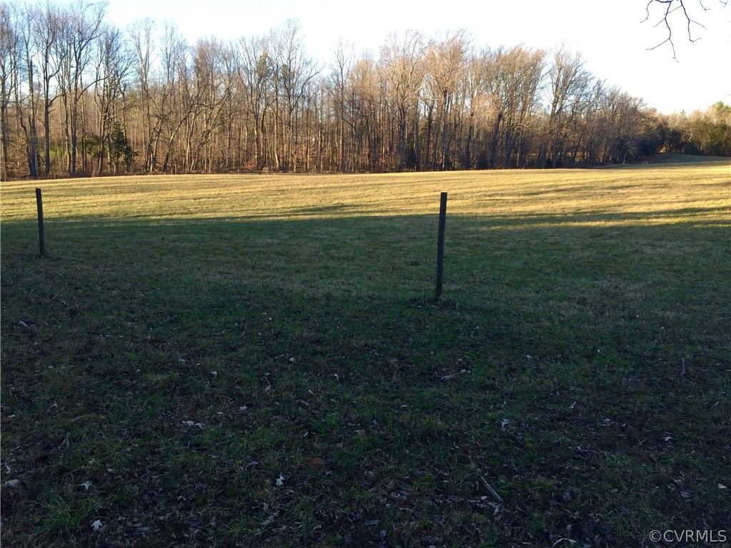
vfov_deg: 48.2
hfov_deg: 61.7
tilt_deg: -12.3
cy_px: 274
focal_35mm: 29
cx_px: 366
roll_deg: -2.7
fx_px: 612
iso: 32
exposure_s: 1/233
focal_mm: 4.15
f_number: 2.2
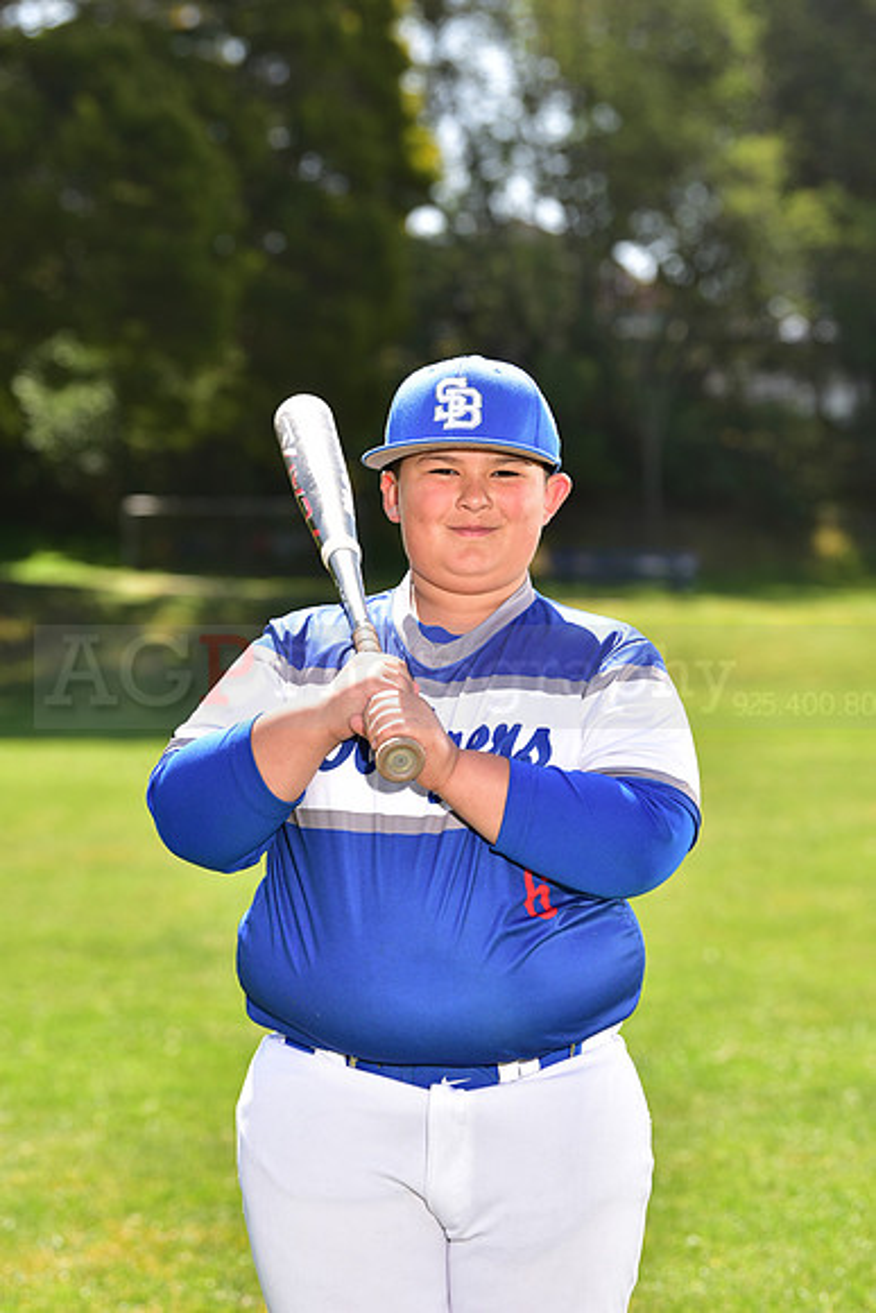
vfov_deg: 17.6
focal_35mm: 116
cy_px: 656
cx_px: 438
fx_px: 4231
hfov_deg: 11.8
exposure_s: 1/200
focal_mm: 116
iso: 80
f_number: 5
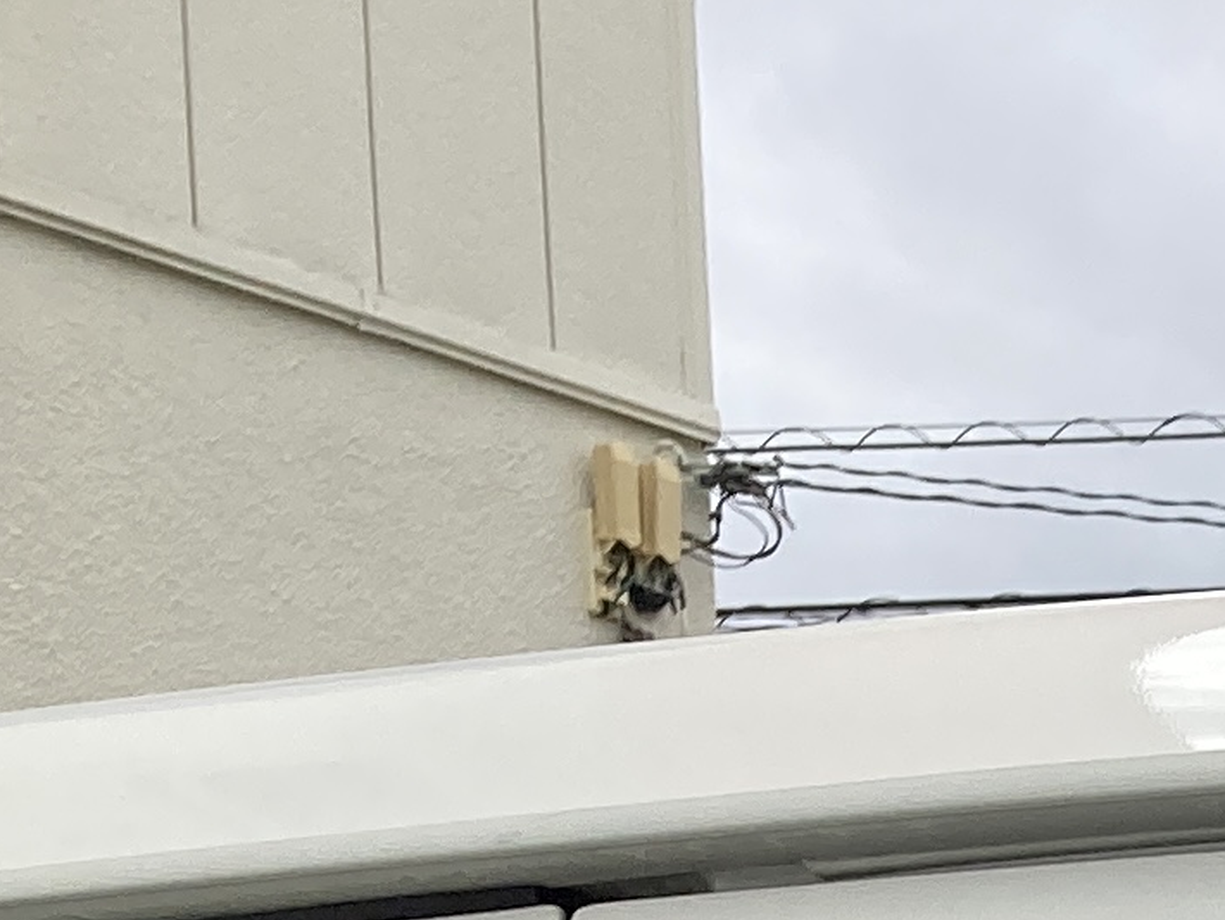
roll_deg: +1.3
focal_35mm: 159
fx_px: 5629
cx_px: 2971
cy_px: 2549
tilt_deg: -6.4
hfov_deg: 10.6
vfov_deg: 8.2
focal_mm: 3.99
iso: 20
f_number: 1.8
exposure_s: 1/1200
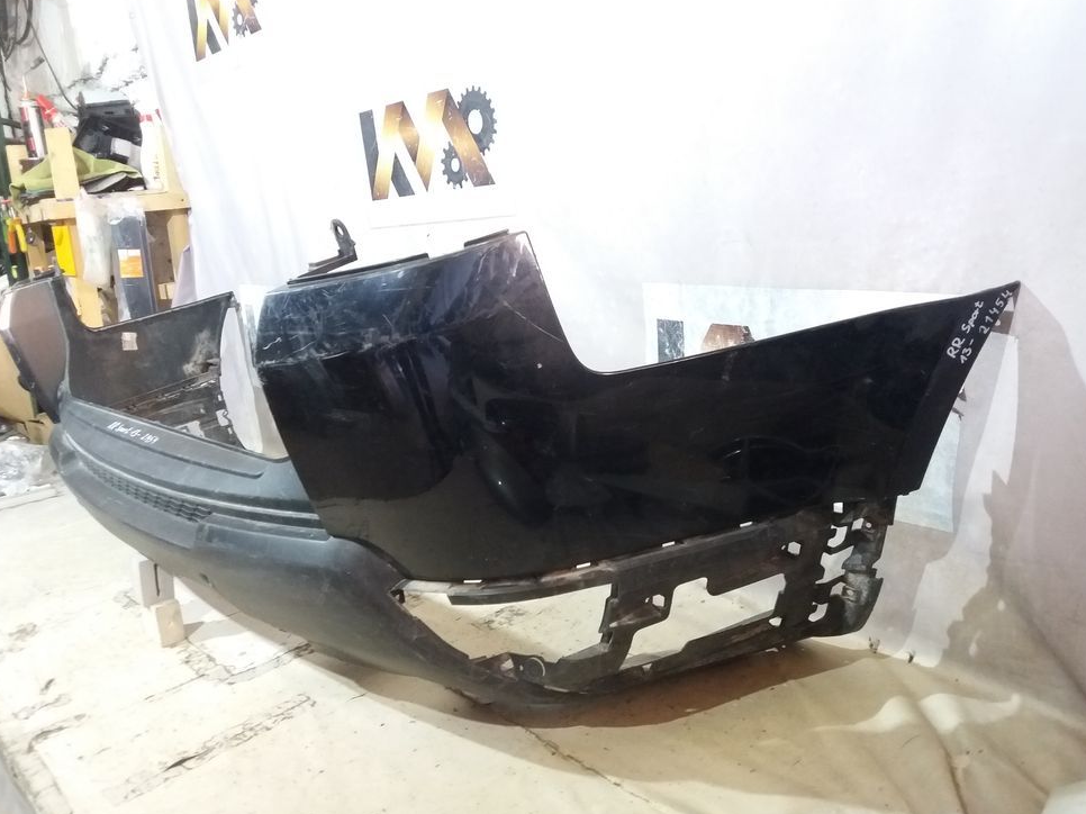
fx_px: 910
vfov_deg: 48.2
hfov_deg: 61.7
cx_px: 530
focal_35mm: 29
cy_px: 405
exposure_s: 1/17
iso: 320
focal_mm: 3.7
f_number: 1.9
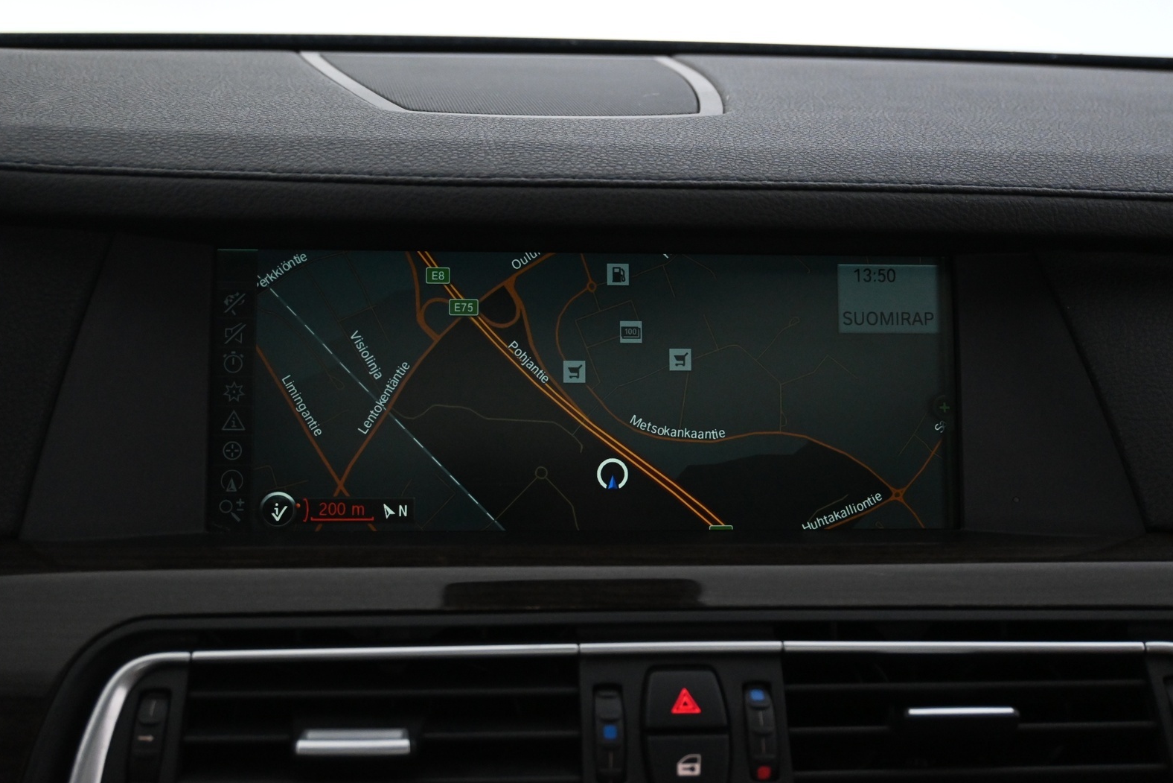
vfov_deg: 35.3
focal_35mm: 38
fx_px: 1231
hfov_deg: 51.0
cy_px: 386
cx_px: 582
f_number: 4.2
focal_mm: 24.5
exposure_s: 1/40
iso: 3200
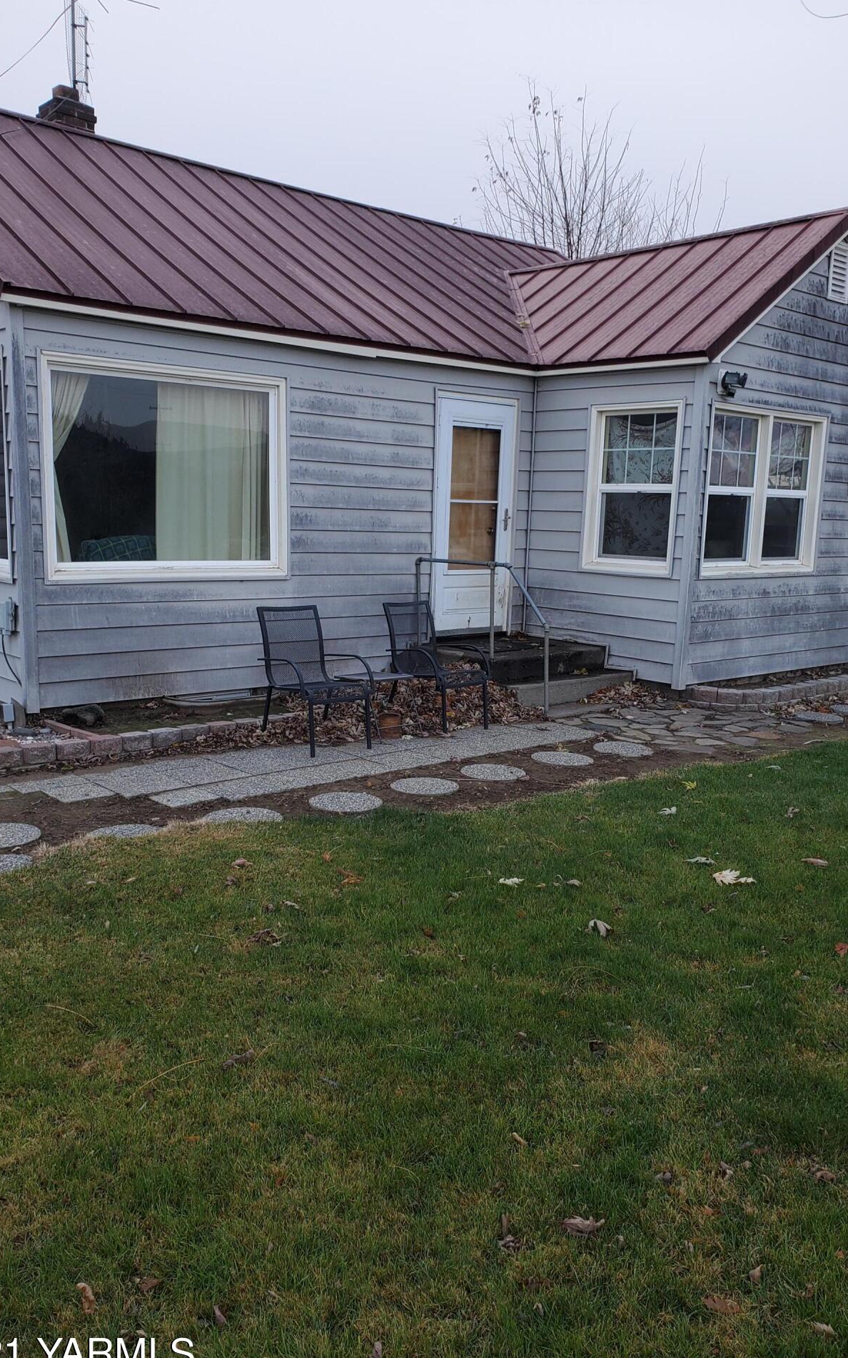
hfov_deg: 43.1
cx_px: 438
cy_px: 704
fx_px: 1072
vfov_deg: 64.6
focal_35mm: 29
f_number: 2.4
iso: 50
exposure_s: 1/225
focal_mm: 4.3
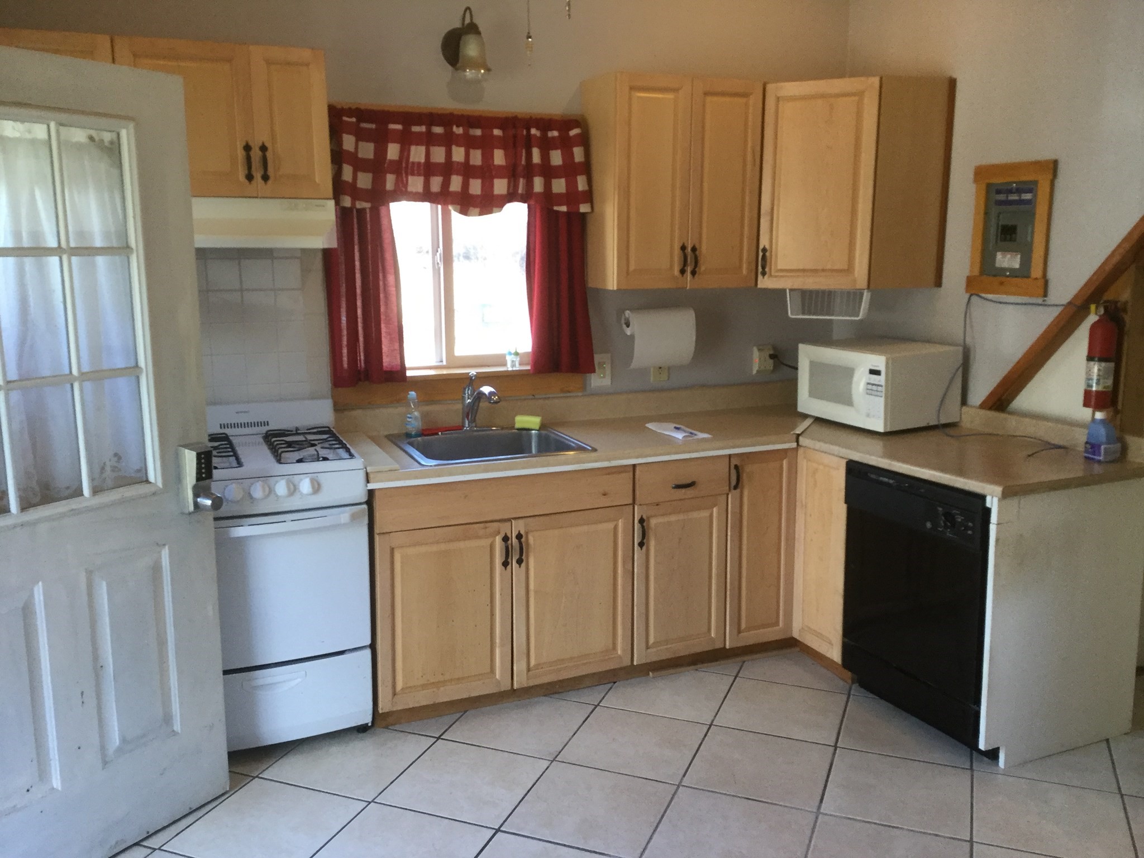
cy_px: 429
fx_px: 1024
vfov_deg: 45.4
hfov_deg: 58.4
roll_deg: -0.2
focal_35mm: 31
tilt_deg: -9.9
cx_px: 572
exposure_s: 1/30
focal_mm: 3.3
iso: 80
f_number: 2.4
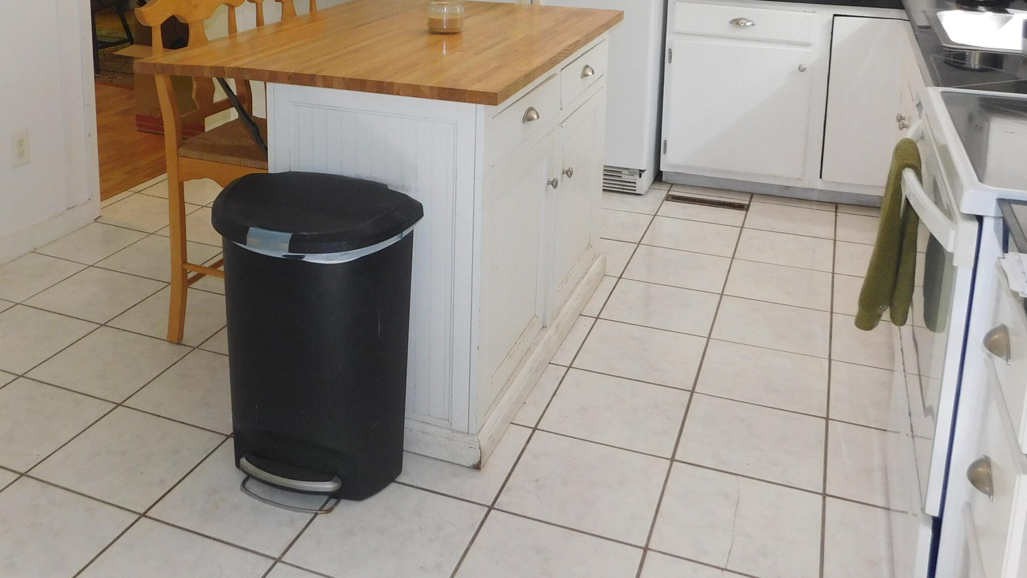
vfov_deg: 30.7
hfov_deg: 53.6
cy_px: 64
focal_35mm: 37
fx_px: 1008
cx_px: 405
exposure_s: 1/30
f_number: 3
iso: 180
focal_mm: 4
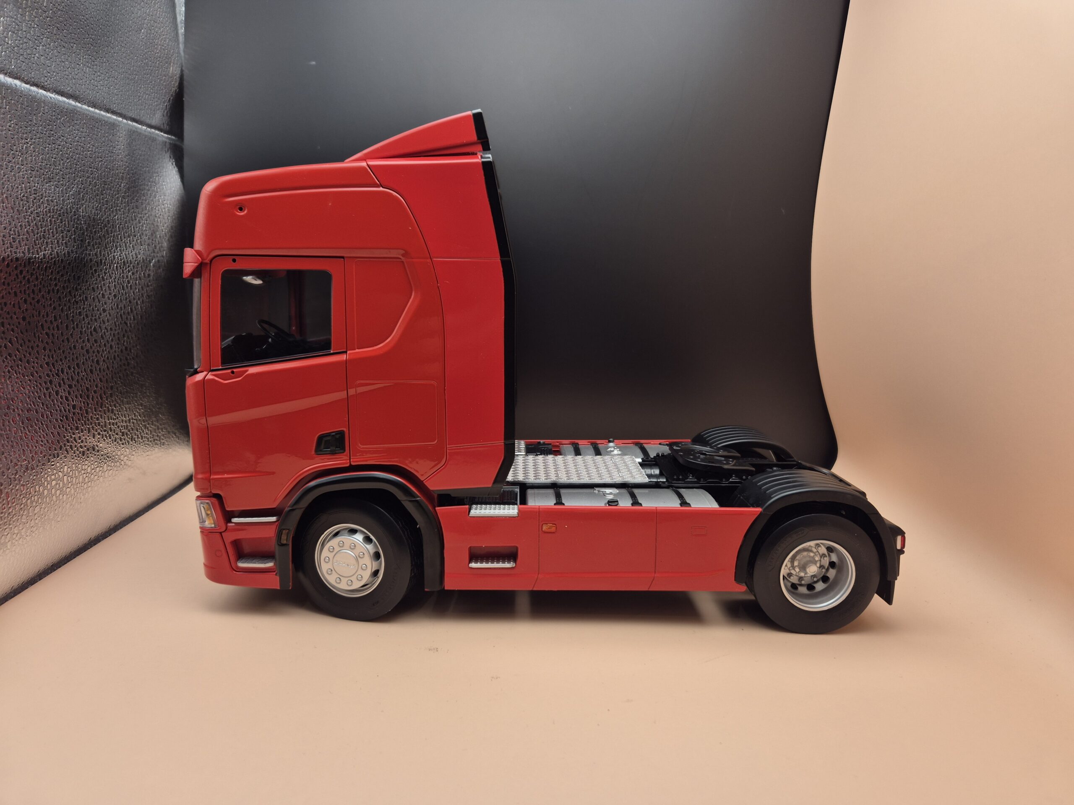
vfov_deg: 58.9
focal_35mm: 23
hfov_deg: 73.9
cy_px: 402
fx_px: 714
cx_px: 537
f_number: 1.8
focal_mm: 5.4
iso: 32
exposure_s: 1/94
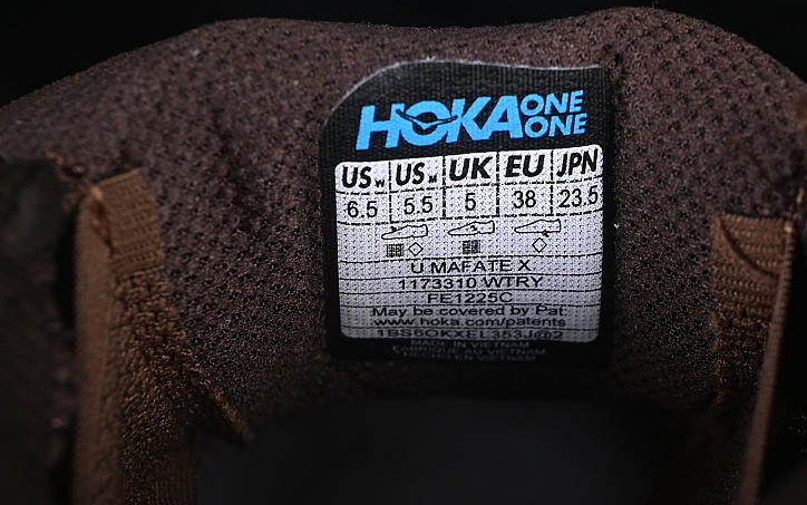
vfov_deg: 11.5
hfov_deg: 18.3
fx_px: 2508
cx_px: 486
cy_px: 255
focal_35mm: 114
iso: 160
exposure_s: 1/60
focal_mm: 50
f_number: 6.3
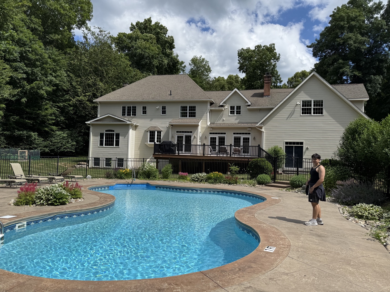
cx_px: 195
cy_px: 146
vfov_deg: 56.8
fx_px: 270
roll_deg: -2.5
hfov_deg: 71.6
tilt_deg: +3.7
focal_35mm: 24
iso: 80
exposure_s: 1/6173
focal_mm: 6.76
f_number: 1.78
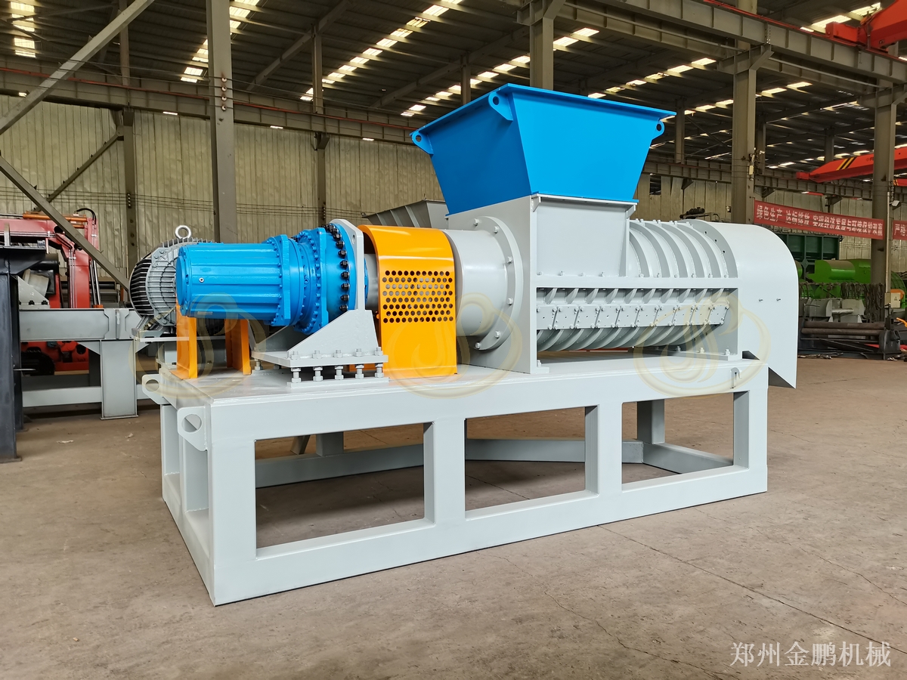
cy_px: 340
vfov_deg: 53.1
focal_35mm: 26
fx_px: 681
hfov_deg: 67.3
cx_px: 454
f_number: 1.8
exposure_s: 1/100
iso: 200
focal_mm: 5.58
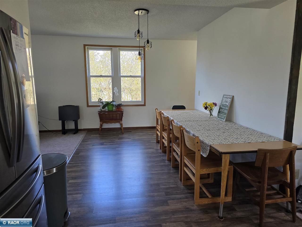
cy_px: 114
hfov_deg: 73.9
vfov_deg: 58.9
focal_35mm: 23
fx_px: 201
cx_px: 151
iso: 160
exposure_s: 1/180
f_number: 1.7
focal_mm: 6.3
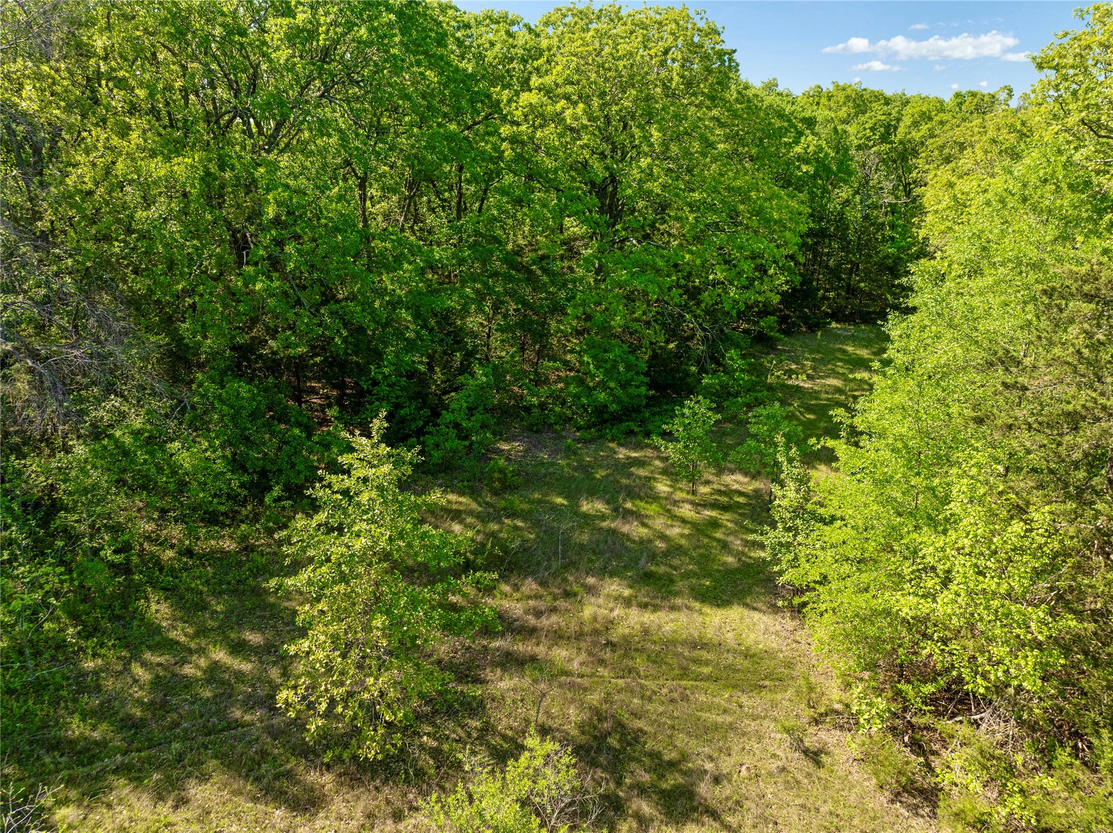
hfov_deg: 71.6
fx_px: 771
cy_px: 416
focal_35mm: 24
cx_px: 556
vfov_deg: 56.8
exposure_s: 1/640
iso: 150
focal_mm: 12.29
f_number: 2.8
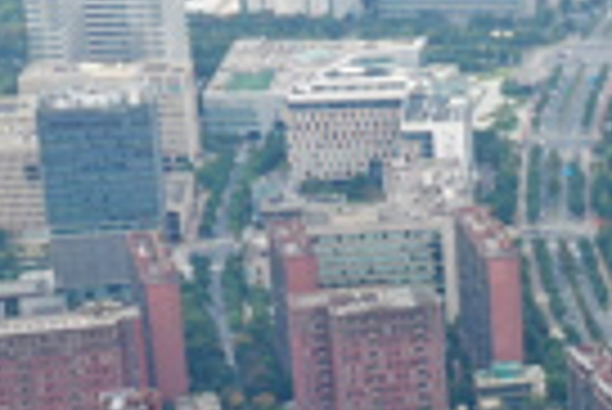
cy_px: 662
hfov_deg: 10.9
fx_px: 3148
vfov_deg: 7.3
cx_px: 747
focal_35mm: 185
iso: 100
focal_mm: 10.26
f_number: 5.6
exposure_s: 1/120
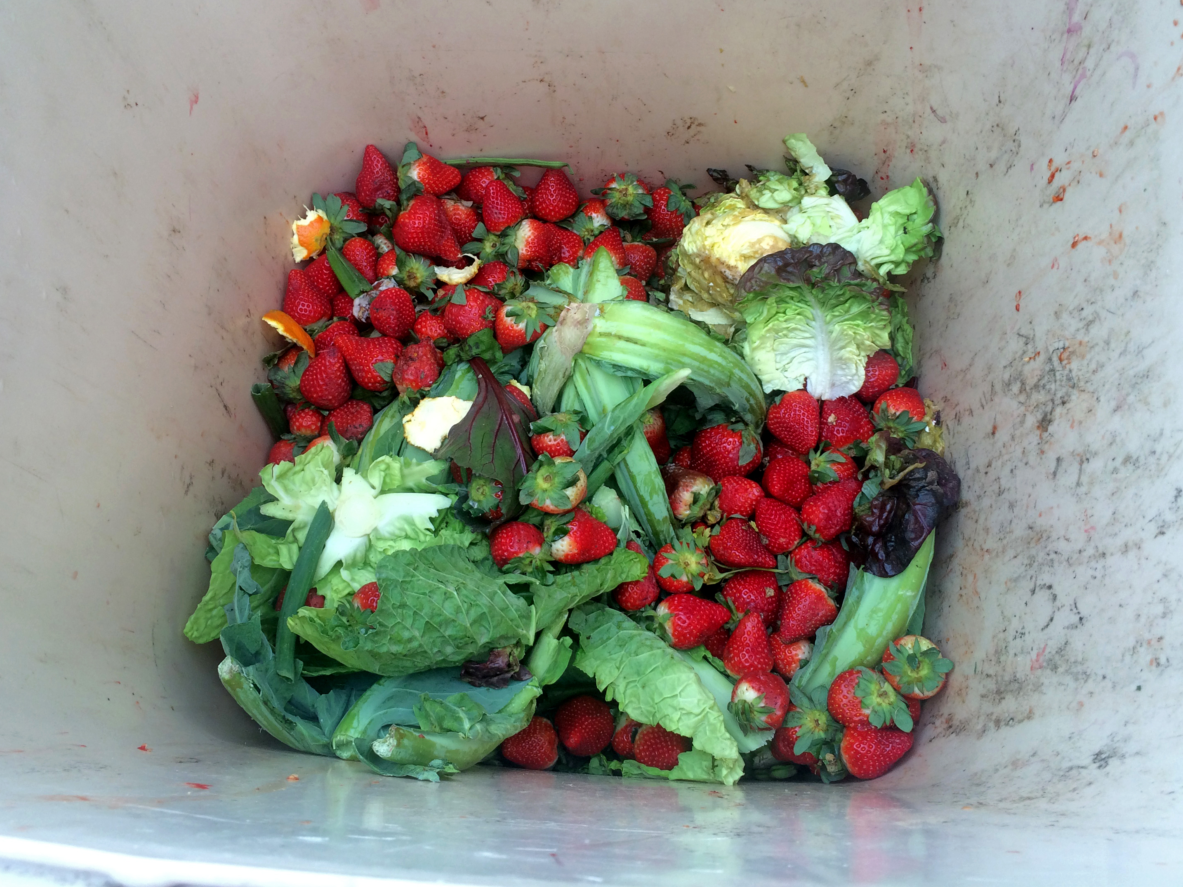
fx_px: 1128
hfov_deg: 55.4
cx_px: 585
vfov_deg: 42.9
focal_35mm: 33
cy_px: 384
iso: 40
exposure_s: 1/100
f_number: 2.2
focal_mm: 4.15
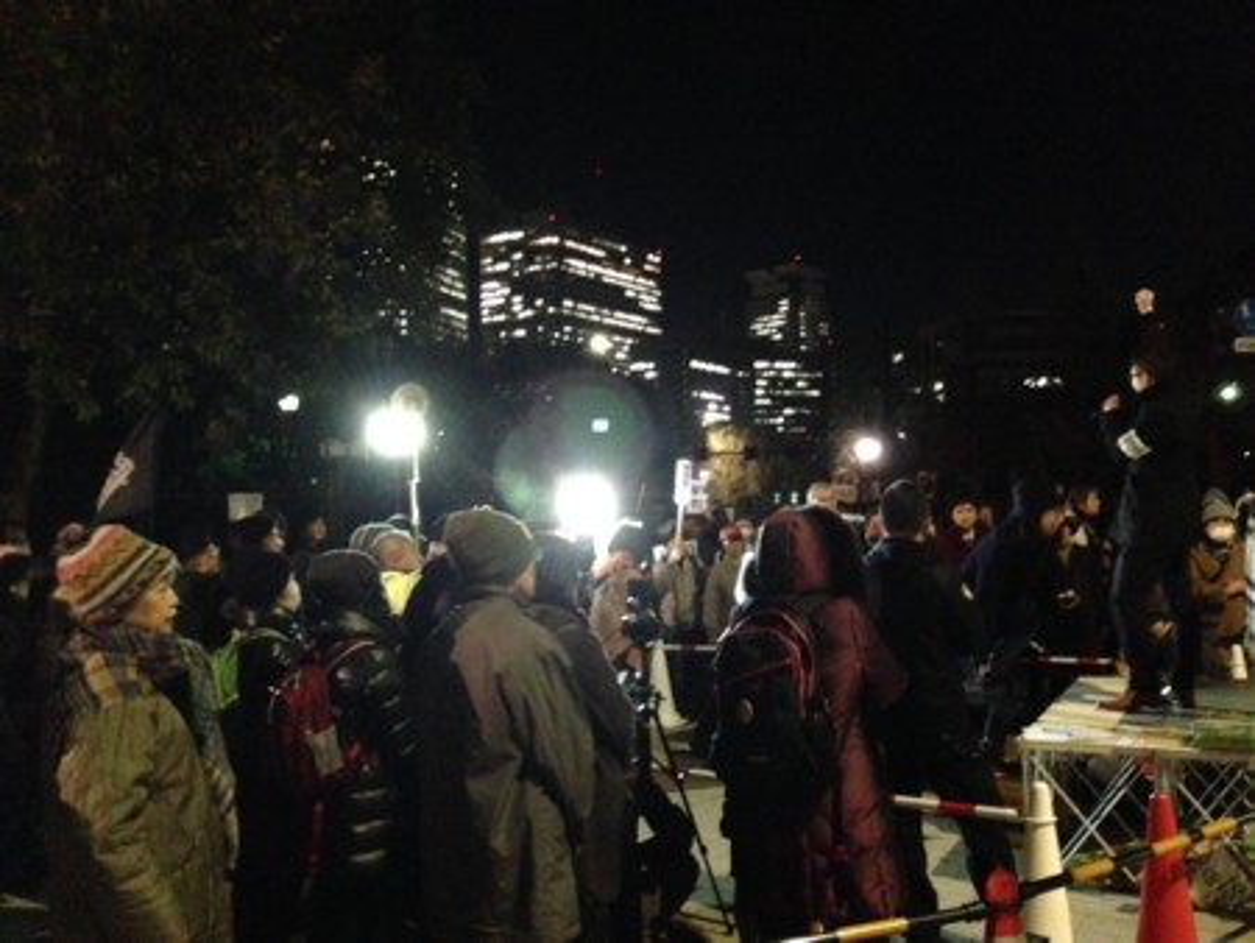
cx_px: 628
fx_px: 2394
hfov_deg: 29.4
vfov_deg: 22.3
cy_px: 472
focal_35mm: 66
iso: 1000
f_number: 2.4
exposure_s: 1/20
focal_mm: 4.12
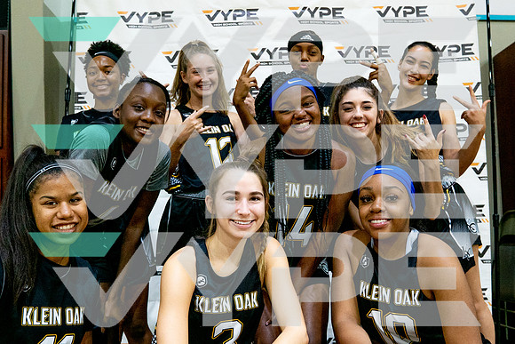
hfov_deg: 53.3
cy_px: 200
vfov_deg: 36.9
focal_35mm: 36
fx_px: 513
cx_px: 246
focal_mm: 24
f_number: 4
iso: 2500
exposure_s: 1/125
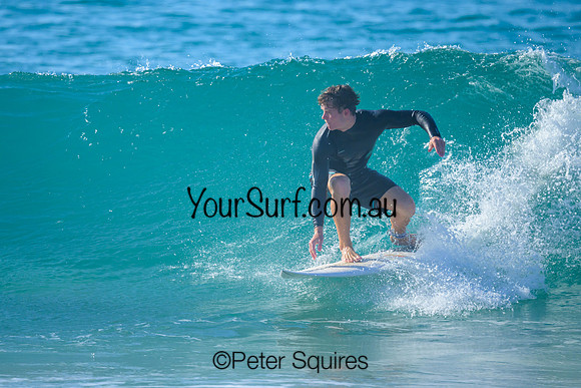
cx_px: 273
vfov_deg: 1.4
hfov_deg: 2.2
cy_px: 170
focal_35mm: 955
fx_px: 15413
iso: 500
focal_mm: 800
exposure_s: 1/2500
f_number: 6.3
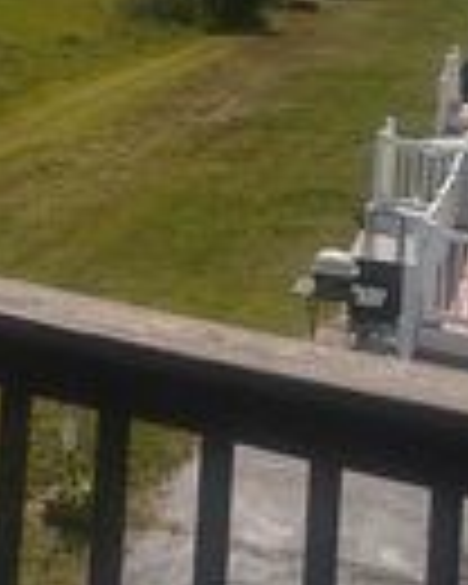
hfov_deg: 15.4
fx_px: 1558
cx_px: -288
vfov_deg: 19.3
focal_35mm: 90
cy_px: -223
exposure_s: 1/18519
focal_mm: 6.86
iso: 80
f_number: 1.78
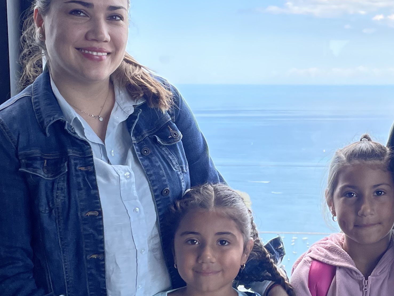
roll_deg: -0.1
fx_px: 808
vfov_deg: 20.7
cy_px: 164
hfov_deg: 27.0
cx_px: 294
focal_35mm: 71
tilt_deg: -6.6
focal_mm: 4.2
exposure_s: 1/456
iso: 32
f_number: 1.6
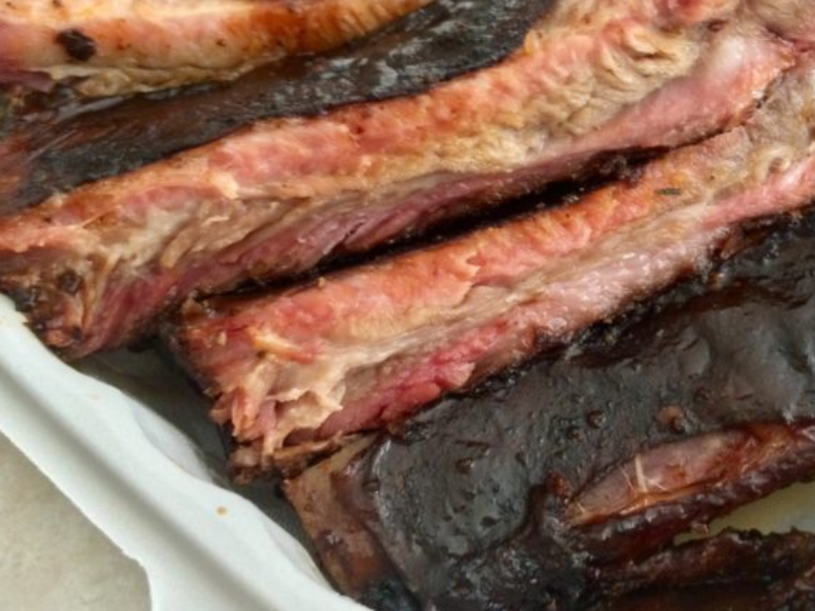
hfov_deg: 47.3
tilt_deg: -51.2
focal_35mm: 39
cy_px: 227
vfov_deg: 36.6
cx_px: 520
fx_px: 918
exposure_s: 1/15
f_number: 2.2
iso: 320
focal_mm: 4.15
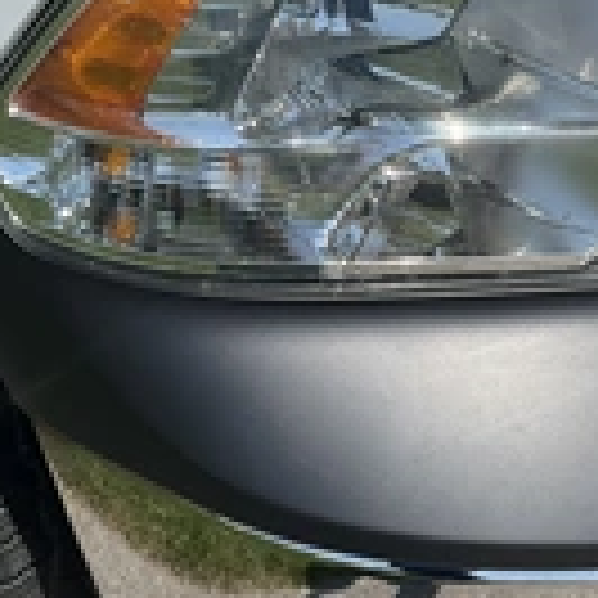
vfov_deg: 22.5
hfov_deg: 22.4
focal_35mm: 77
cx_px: 360
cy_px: 328
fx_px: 1505
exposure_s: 1/2801
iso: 25
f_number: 1.8
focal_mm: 3
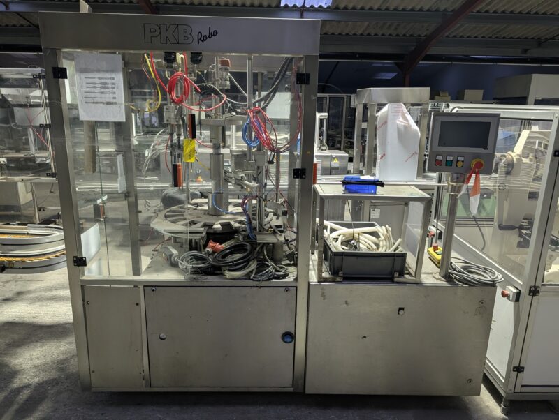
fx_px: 388
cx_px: 280
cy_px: 210
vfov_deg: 56.9
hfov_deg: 71.5
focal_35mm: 24
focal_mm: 6.9
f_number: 1.68
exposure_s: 1/119
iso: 390
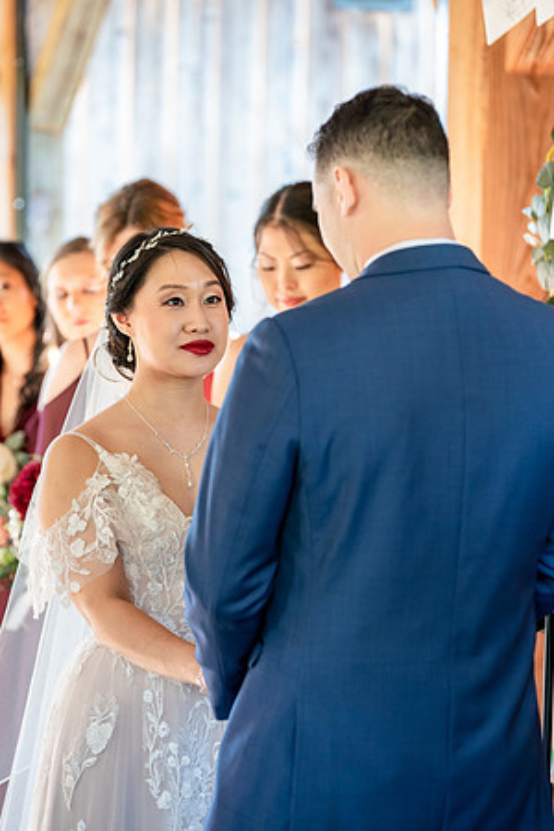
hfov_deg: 10.3
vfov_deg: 15.4
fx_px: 3070
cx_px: 277
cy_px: 416
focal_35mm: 133
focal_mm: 133
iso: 2000
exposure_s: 1/200
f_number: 4
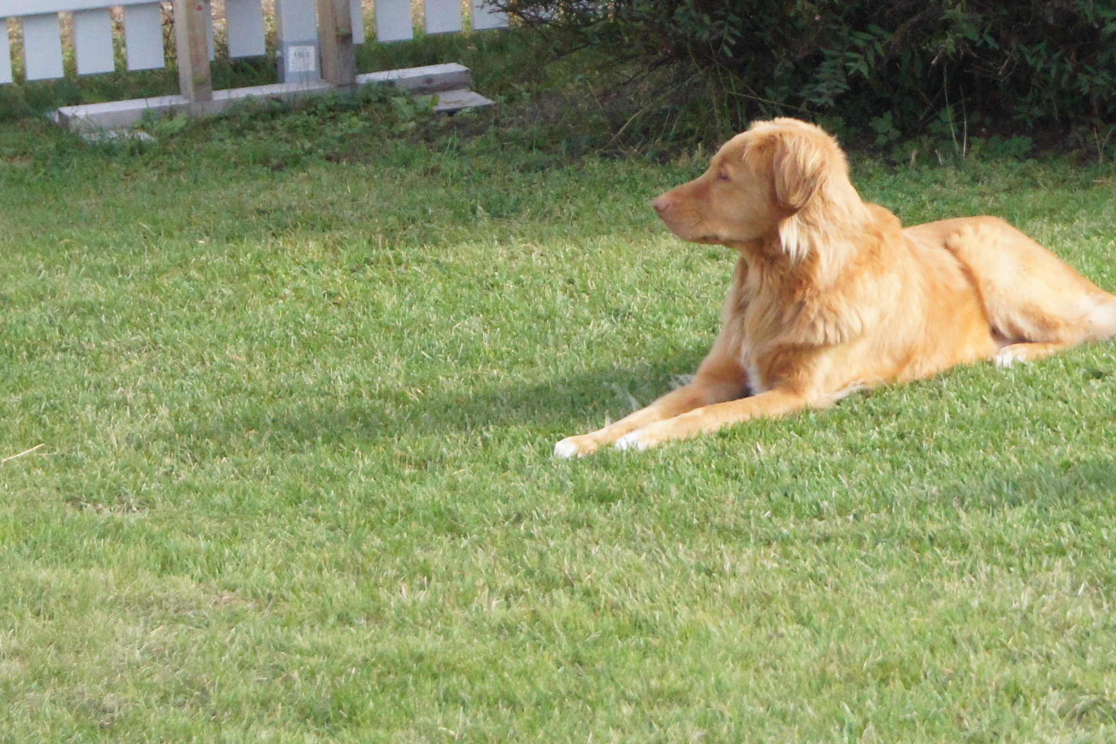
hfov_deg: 10.7
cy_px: 353
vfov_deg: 7.3
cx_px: 1275
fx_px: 5864
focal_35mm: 189
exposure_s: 1/1250
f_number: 5.6
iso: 1600
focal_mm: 55
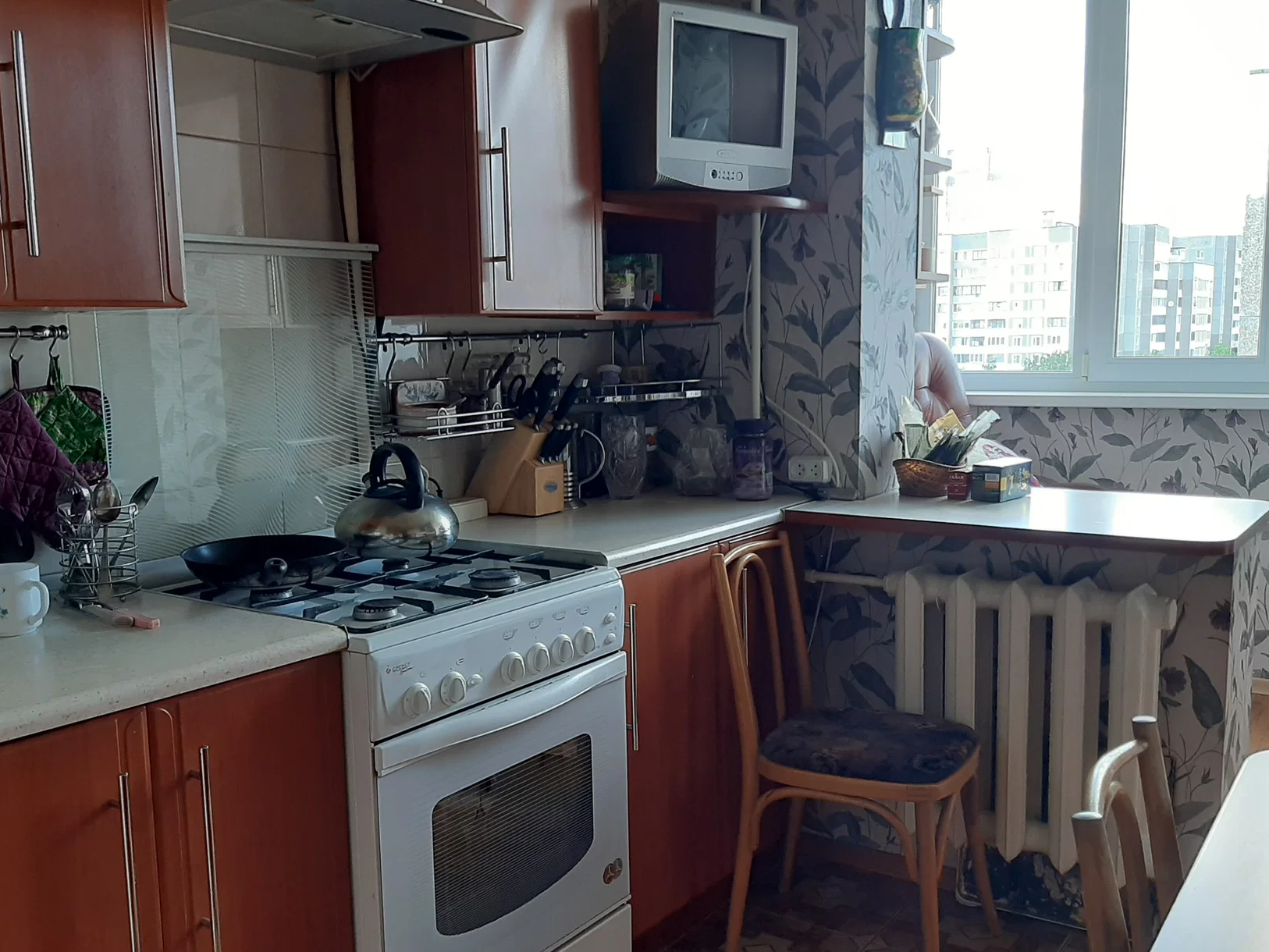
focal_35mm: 34
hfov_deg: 53.9
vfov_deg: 41.8
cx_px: 571
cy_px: 516
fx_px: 1247
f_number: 1.7
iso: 100
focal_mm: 3.93
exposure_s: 1/50
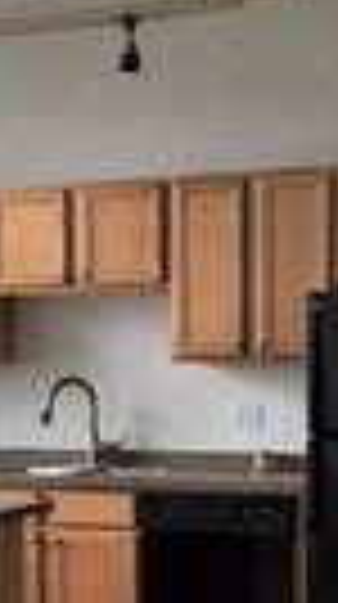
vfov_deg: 18.8
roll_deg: +1.0
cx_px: -135
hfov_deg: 10.4
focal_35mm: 113
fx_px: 1807
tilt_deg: -2.4
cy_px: 477
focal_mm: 4.15
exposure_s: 1/15
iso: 40
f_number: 2.2
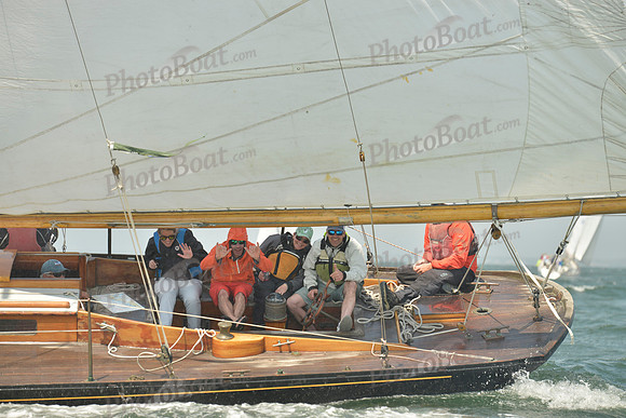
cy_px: 209
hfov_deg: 14.2
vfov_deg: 9.5
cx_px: 313
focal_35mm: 145
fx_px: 2522
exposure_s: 1/1250
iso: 200
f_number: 5
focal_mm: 145
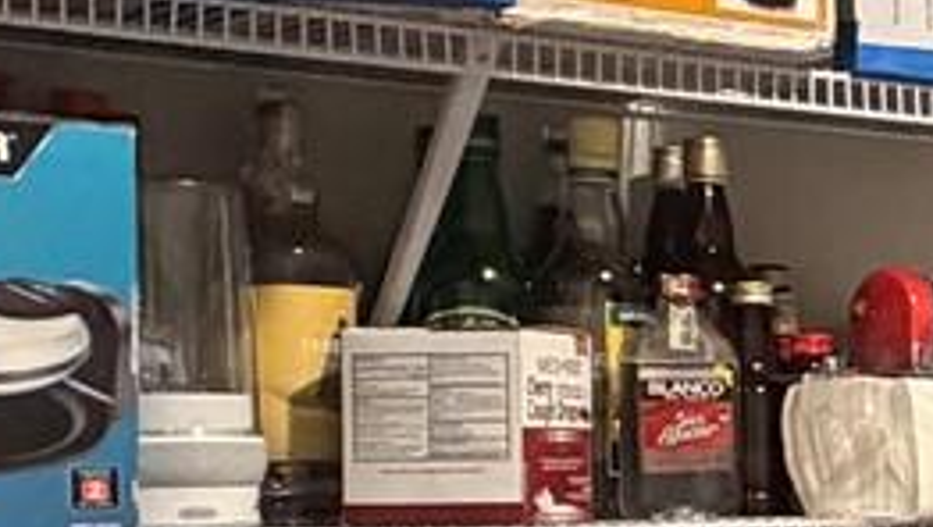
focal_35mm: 93
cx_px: 2058
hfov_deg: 15.7
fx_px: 2303
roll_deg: +1.2
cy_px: 481
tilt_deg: -0.1
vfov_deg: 12.9
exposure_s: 1/60
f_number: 2.2
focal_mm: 2.22
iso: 500
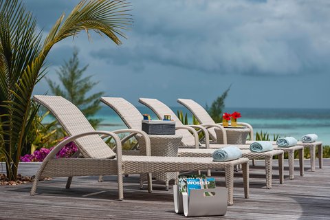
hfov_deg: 23.9
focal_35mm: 85
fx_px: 779
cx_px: 165
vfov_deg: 16.1
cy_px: 110
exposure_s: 1/1000
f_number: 4
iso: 31
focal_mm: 85
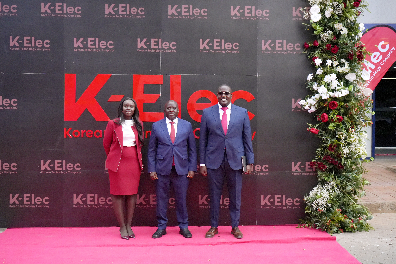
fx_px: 462
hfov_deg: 46.4
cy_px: 132
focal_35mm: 42
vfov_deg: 31.9
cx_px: 198
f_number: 6.3
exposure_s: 1/8000
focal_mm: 42
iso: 6400
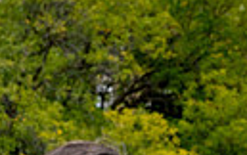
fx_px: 2164
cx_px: 274
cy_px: 277
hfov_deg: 6.5
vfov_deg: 4.1
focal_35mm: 321
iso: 320
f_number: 5.6
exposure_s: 1/125
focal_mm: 70
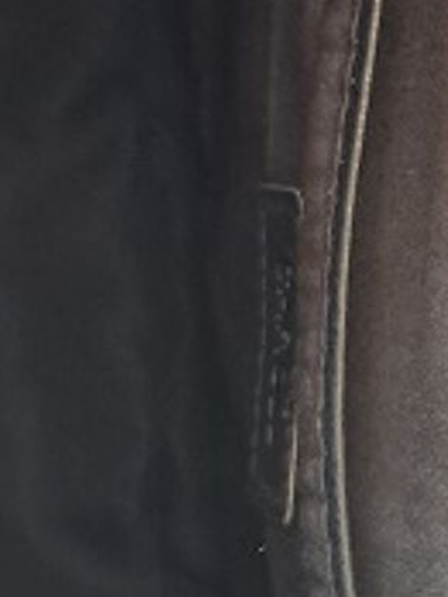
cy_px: 235
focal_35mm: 95
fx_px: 1640
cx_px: 546
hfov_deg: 15.0
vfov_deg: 20.6
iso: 640
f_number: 1.8
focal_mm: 4
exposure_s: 1/30
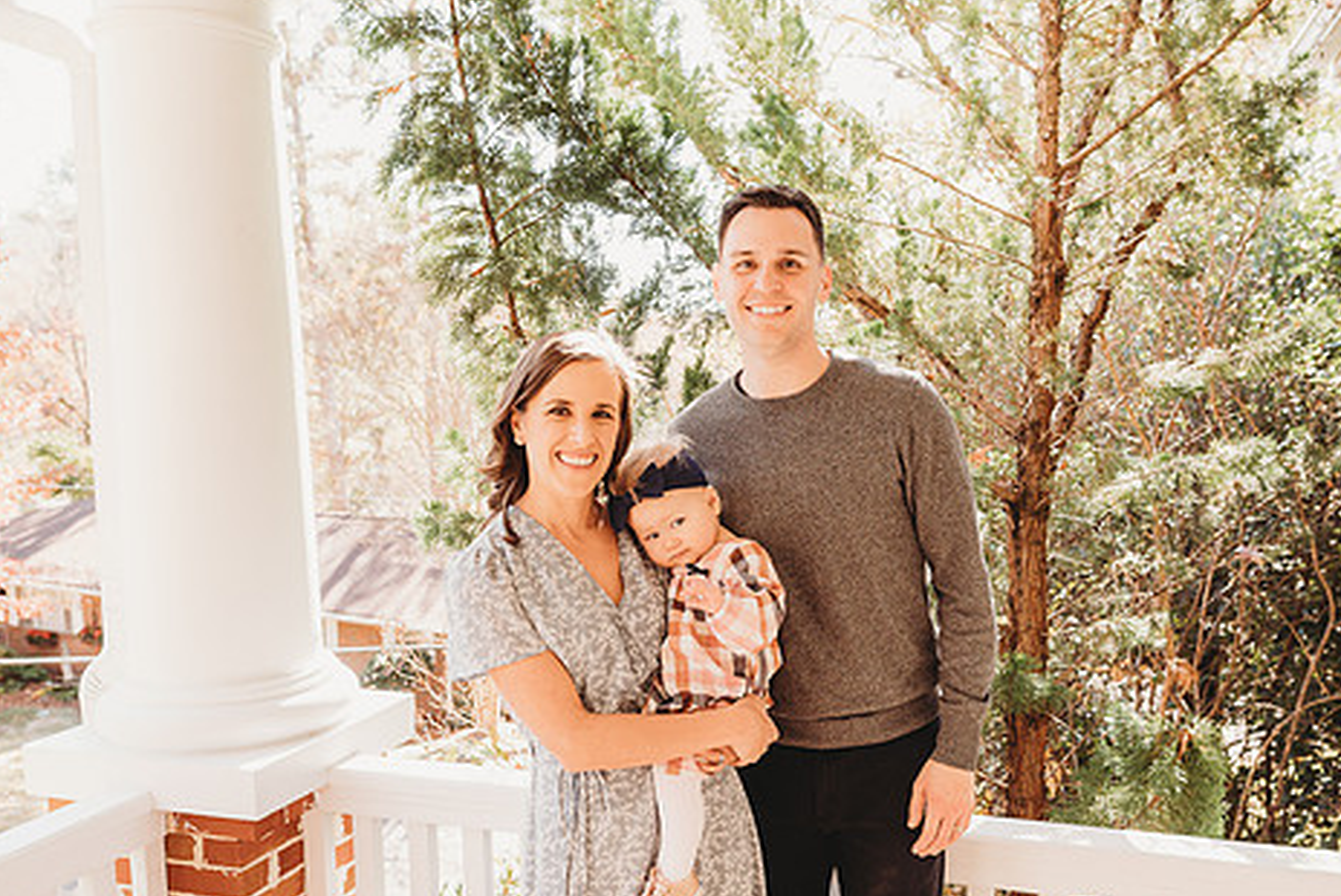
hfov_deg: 61.7
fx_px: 1118
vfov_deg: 43.5
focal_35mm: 30
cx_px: 754
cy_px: 519
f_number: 4.5
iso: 400
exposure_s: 1/200
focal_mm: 24
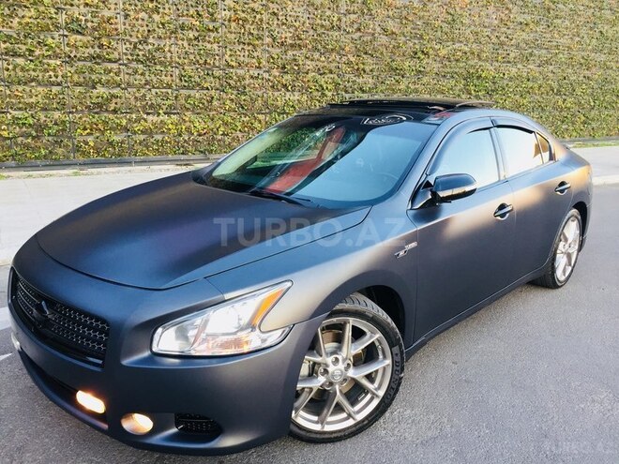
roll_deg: -0.4
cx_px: 310
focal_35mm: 29
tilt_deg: -11.9
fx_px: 519
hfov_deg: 61.7
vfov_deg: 48.2
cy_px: 232
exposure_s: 1/100
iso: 50
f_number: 2.2
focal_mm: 4.15
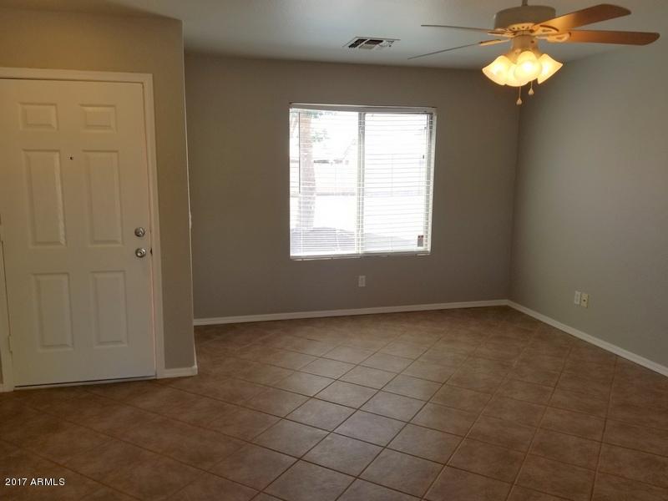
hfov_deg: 67.3
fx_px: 502
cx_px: 334
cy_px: 250
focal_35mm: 26
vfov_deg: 53.1
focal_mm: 4.25
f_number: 1.7
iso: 50
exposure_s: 1/189
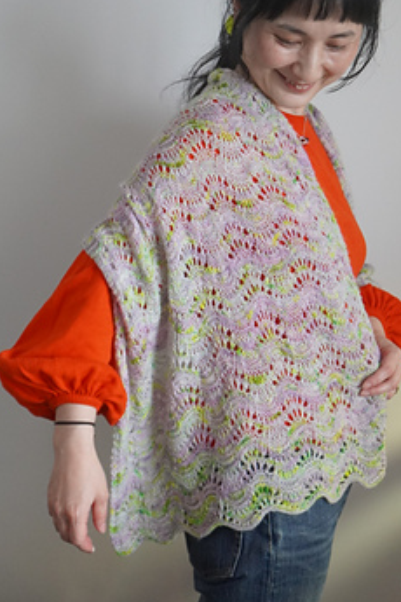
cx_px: 227
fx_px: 981
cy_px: 305
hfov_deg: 23.1
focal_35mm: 59
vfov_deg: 34.1
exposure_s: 1/160
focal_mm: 27
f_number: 4.5
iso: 2000
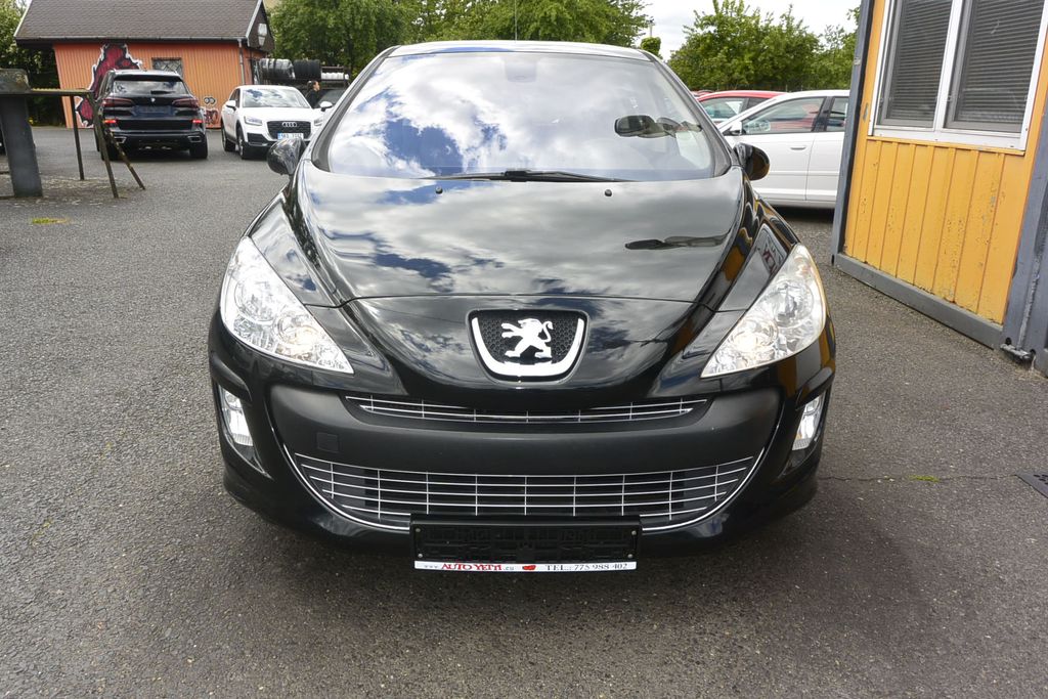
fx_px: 786
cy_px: 350
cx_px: 524
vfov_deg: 47.9
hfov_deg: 67.4
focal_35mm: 27
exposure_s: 1/250
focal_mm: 10
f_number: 6.3
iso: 160
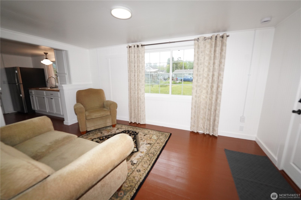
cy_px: 100
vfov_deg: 81.2
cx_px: 150
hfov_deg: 104.3
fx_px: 117
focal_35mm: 14
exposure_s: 1/3200
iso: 3200
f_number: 4
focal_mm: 14
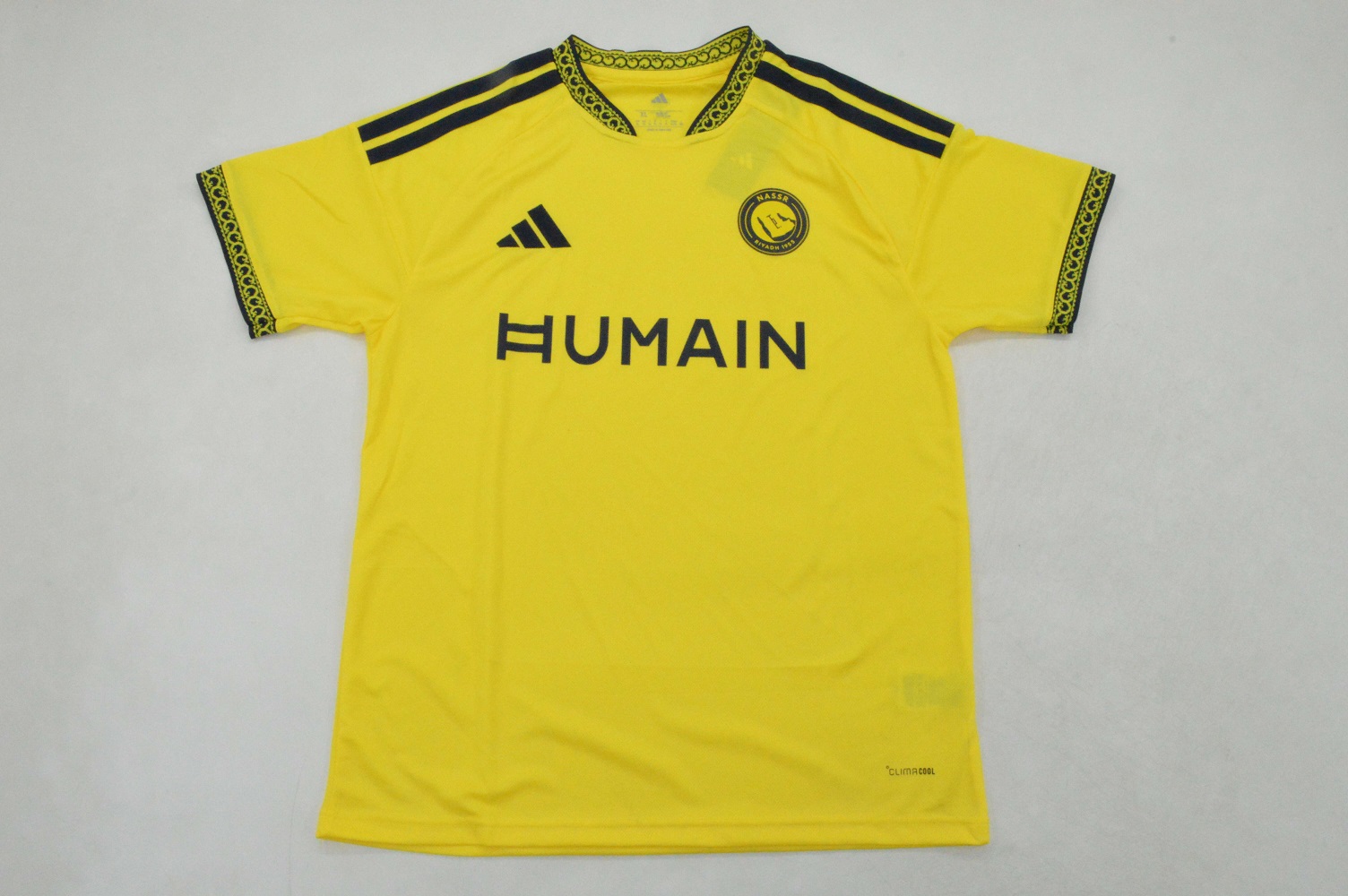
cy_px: 448
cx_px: 674
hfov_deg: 59.5
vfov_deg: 41.6
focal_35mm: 32
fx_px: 1178
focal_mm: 21
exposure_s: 1/200
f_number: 25
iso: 6400
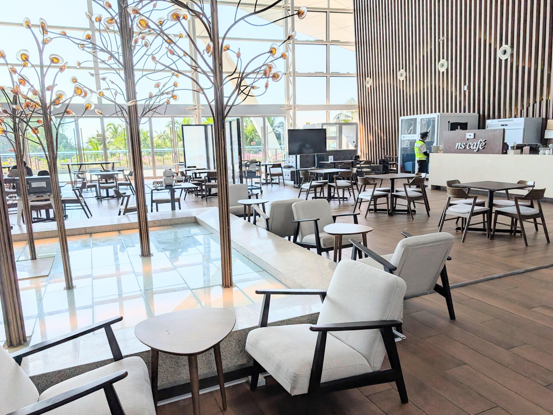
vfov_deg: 54.9
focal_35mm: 25
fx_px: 399
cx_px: 276
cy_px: 211
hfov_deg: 69.4
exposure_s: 1/515
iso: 22
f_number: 1.68
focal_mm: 6.9
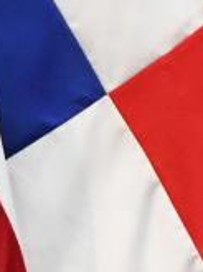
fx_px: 6240
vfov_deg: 2.5
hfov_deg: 1.9
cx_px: -125
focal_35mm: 795
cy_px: 402
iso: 4000
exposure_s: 1/100
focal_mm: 56
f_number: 4.8
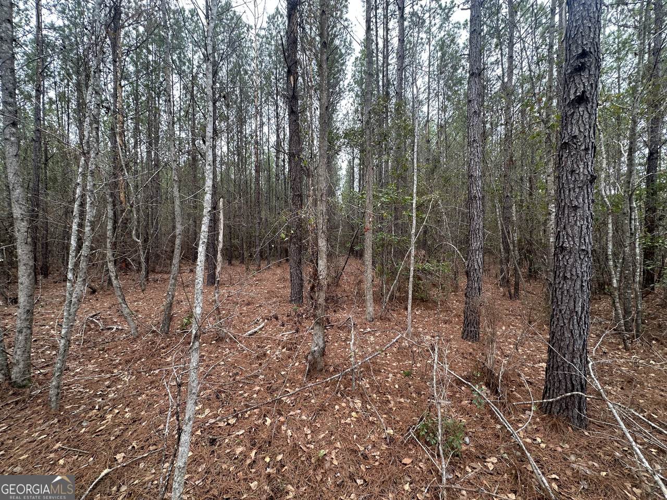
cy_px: 250
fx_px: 270
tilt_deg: -1.5
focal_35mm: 14
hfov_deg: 102.1
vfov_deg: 85.7
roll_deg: +0.1
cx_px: 334
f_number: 2.2
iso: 40
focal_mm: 2.22
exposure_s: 1/99
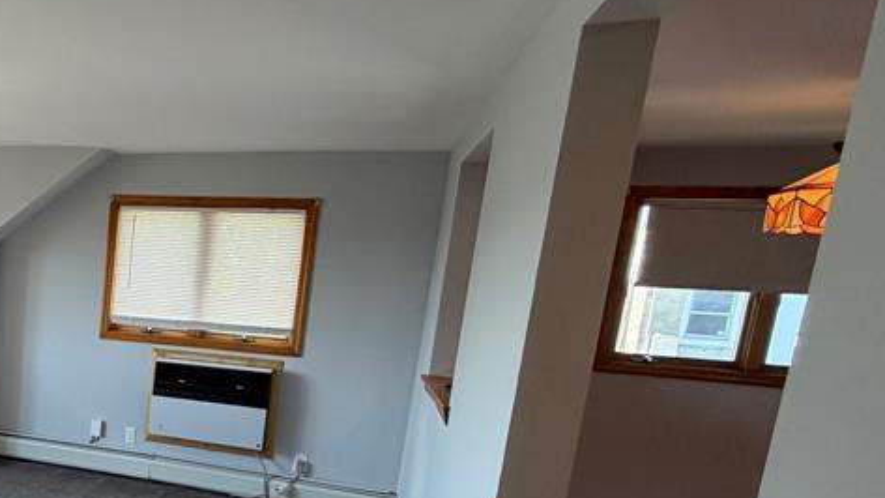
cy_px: 391
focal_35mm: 33
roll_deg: -2.8
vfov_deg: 34.6
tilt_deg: -9.4
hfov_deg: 47.6
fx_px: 774
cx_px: -28
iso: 125
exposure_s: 1/120
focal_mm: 2.22
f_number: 2.2
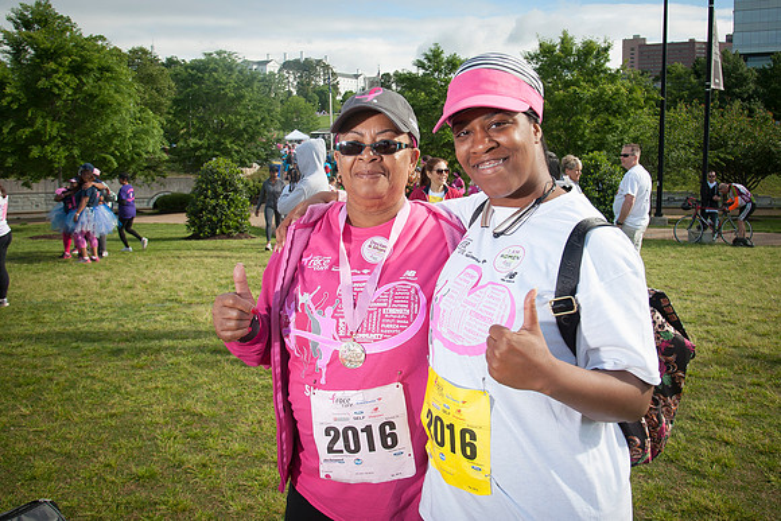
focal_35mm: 29
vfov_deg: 44.1
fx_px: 639
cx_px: 402
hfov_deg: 62.8
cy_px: 207
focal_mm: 24
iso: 100
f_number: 6.3
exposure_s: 1/250
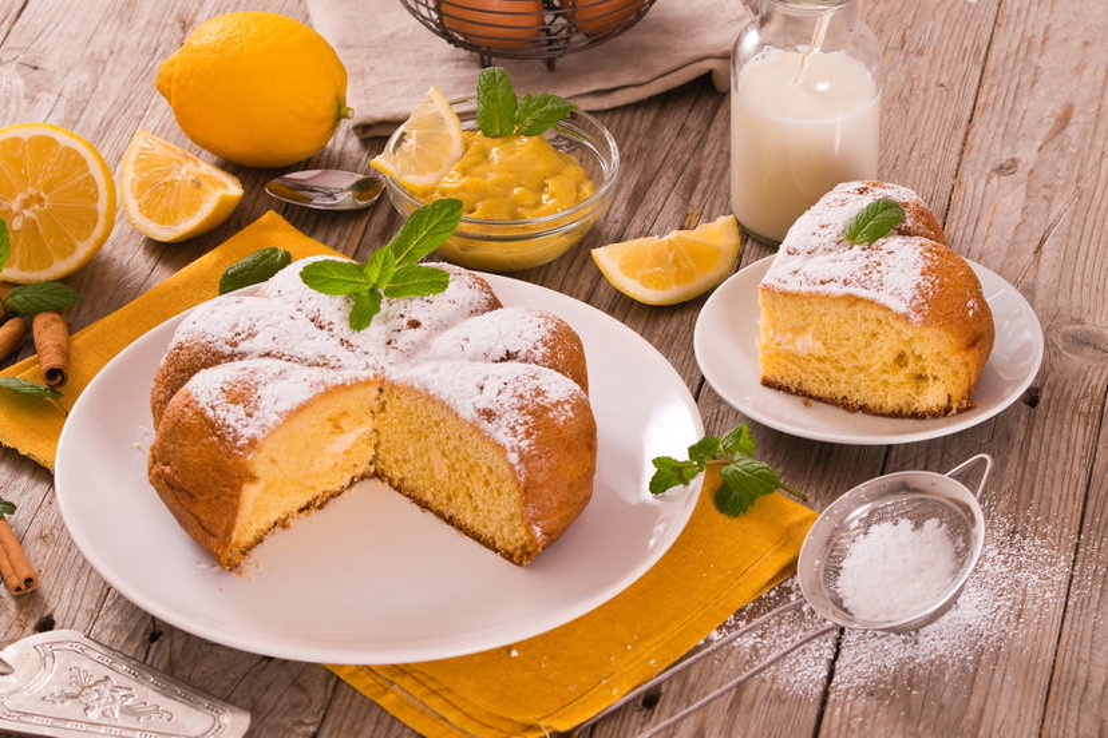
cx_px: 554
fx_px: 3785
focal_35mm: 123
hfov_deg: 16.7
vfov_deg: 11.1
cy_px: 369
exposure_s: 1/125
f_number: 8
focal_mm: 82
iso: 200
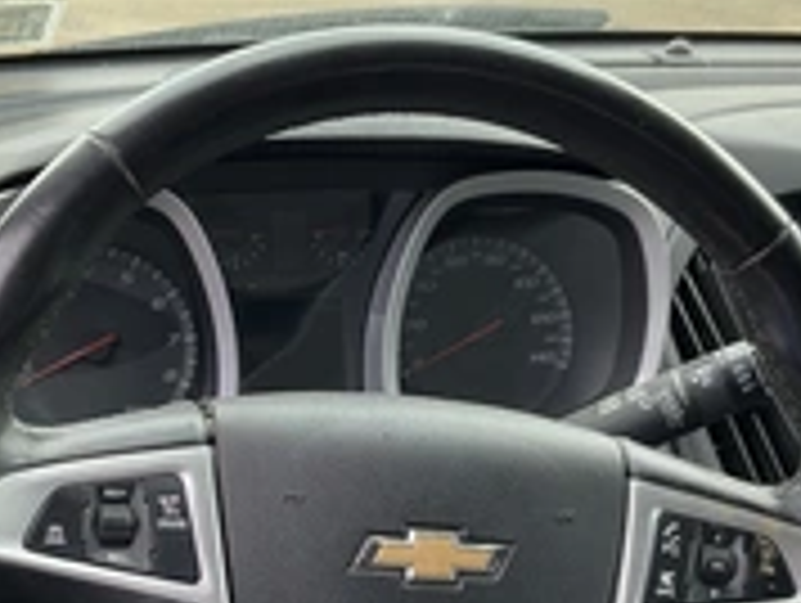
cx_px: 342
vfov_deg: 22.2
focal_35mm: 65
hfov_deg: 29.7
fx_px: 1506
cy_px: 522
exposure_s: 1/122
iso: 20
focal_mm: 3
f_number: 1.8
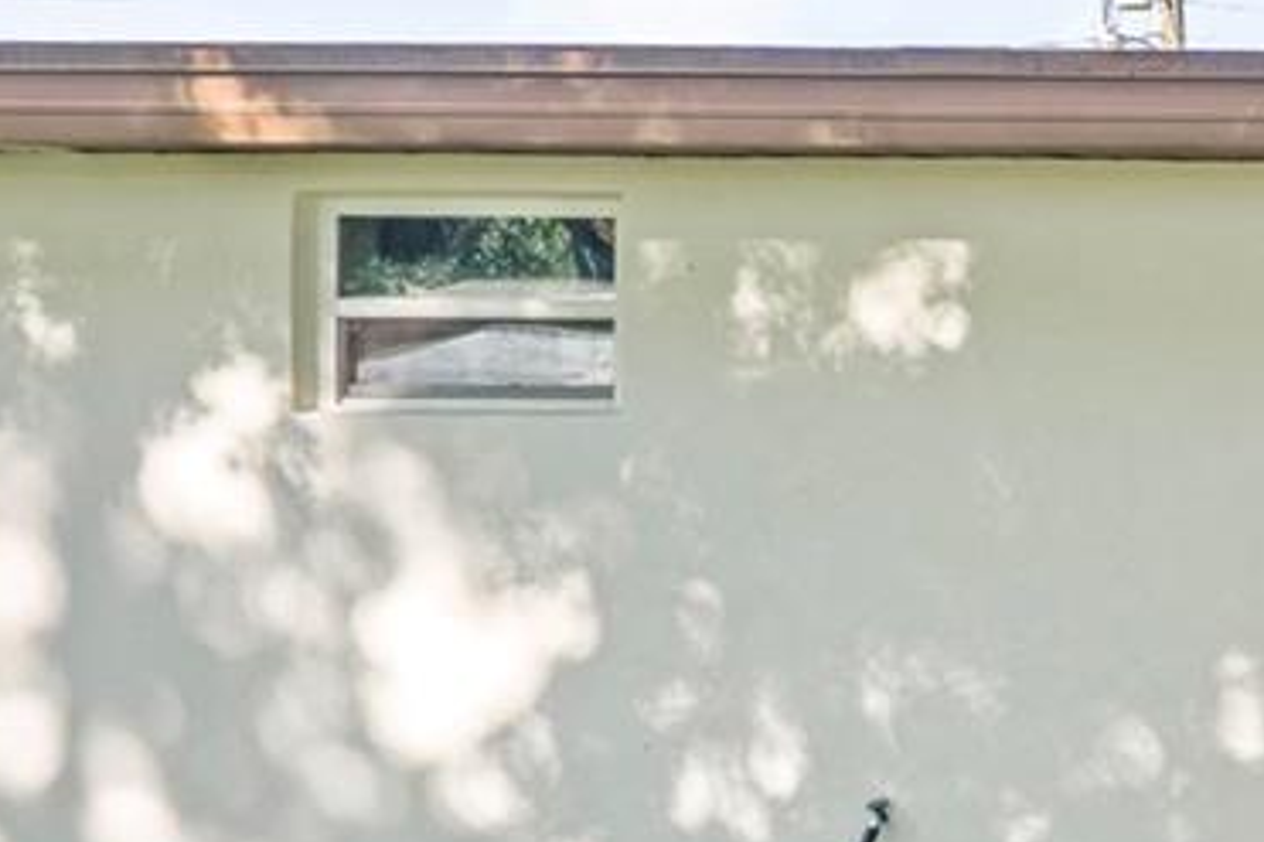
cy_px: 525
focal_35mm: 71
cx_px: 2525
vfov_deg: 19.1
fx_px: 2497
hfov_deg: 18.5
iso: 250
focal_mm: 11
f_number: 9
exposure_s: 1/2500
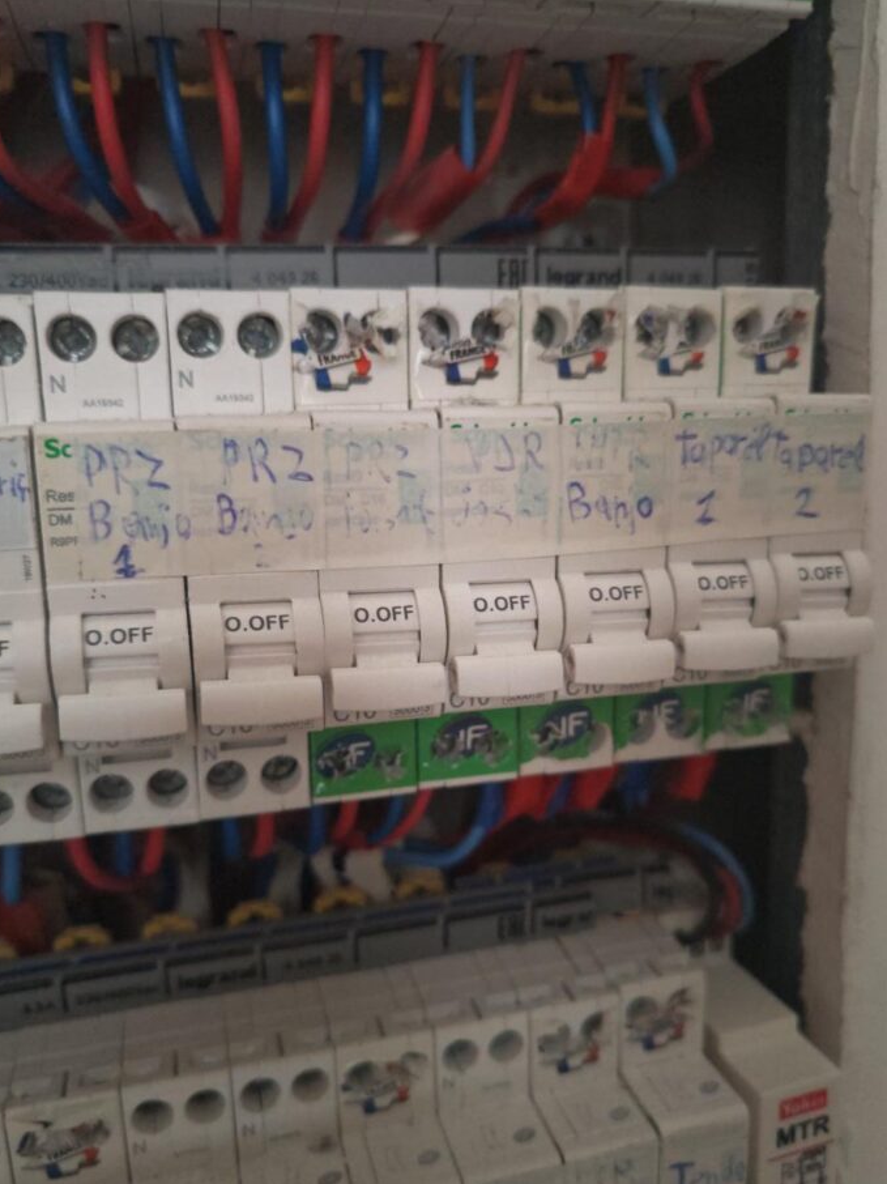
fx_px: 889
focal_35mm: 26
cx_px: 430
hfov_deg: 53.0
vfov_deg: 67.3
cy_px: 625
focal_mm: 5.4
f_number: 1.6
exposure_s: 1/34.1
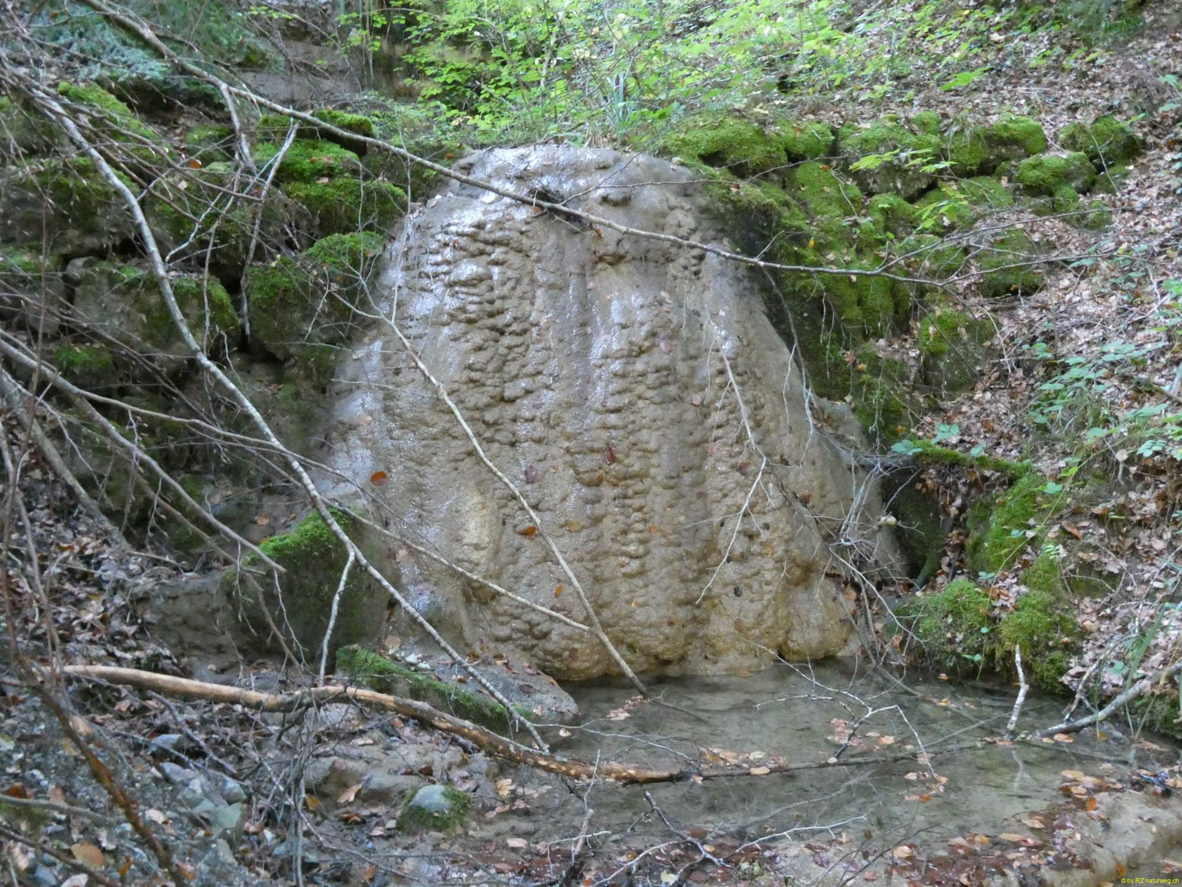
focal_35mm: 33
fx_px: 1127
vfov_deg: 42.9
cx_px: 591
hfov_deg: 55.4
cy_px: 444
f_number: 3.6
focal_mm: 5.8
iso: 1600
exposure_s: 1/25
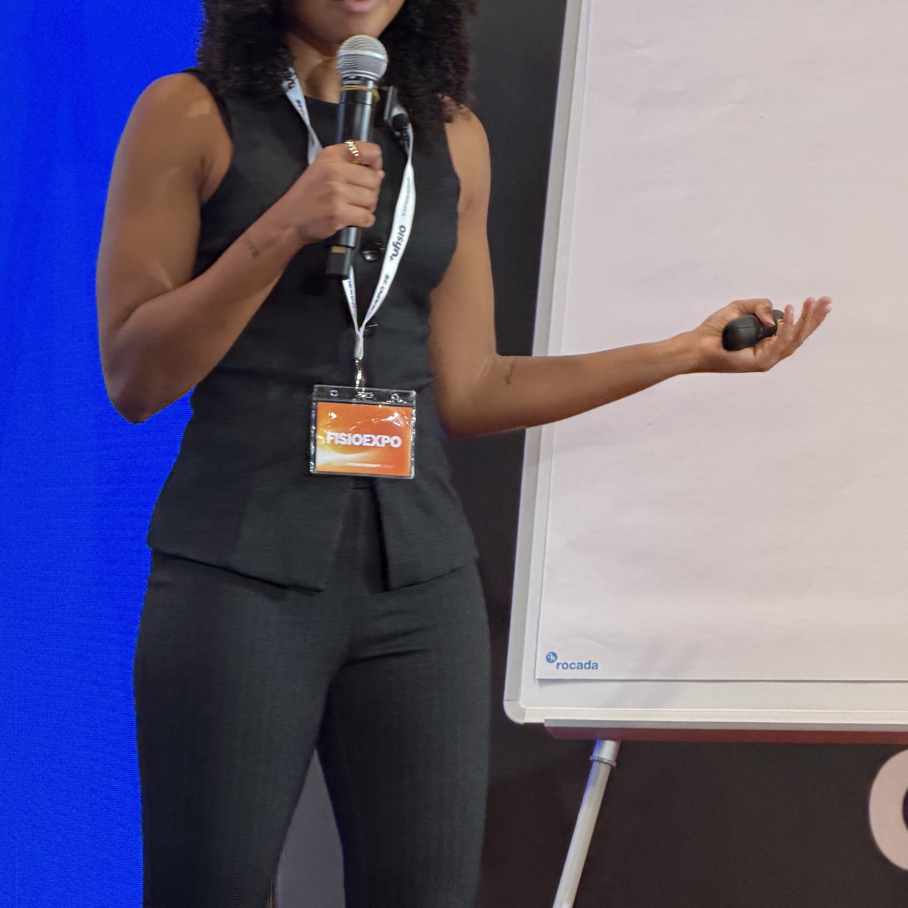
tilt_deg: +1.4
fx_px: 5223
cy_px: 457
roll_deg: +0.3
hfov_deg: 9.9
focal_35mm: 176
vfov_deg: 9.9
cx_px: 335
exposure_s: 1/60
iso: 250
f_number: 2.8
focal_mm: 16.89
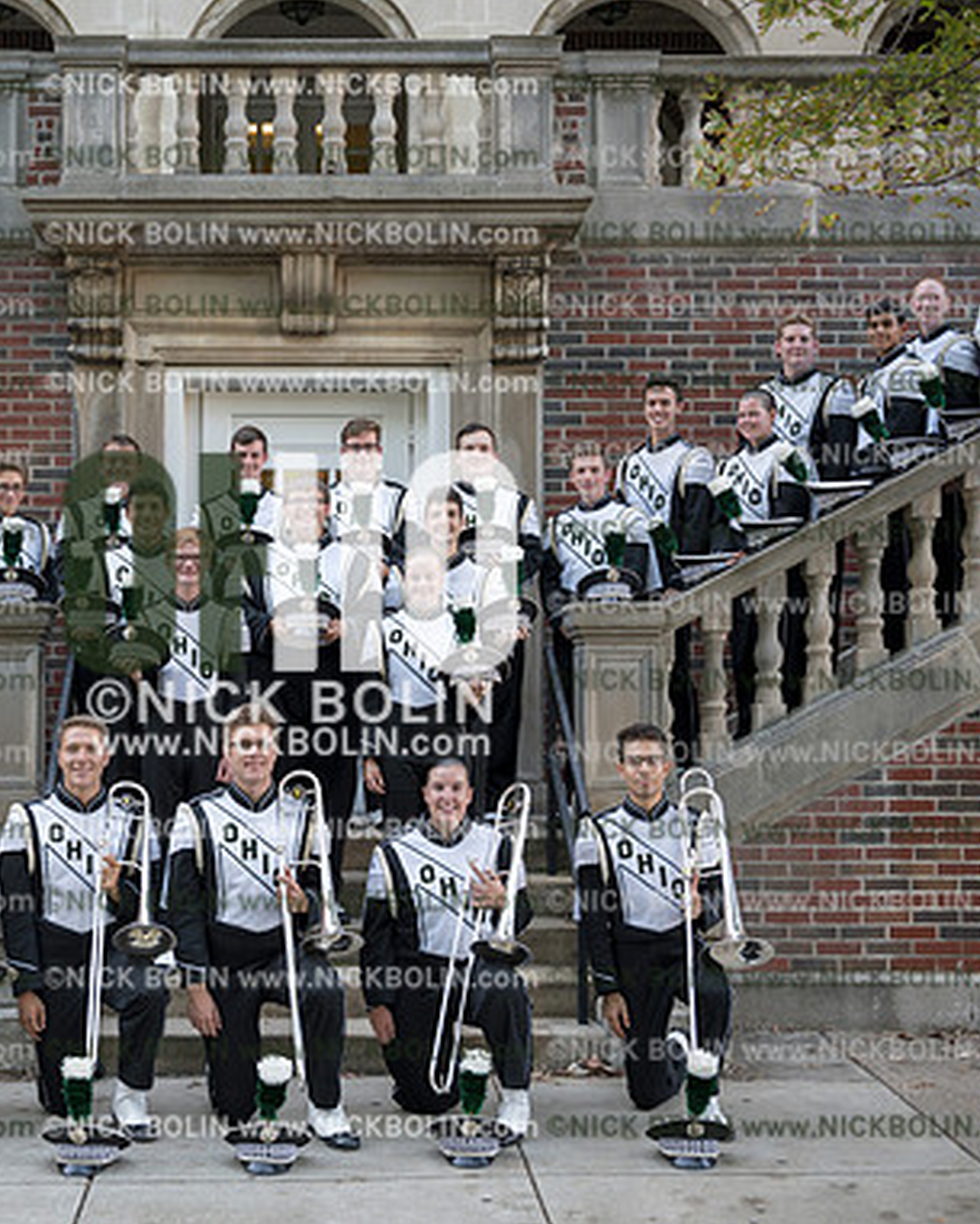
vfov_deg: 31.4
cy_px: 606
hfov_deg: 25.2
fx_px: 2174
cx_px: 289
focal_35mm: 60
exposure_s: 1/40
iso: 125
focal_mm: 42
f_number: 4
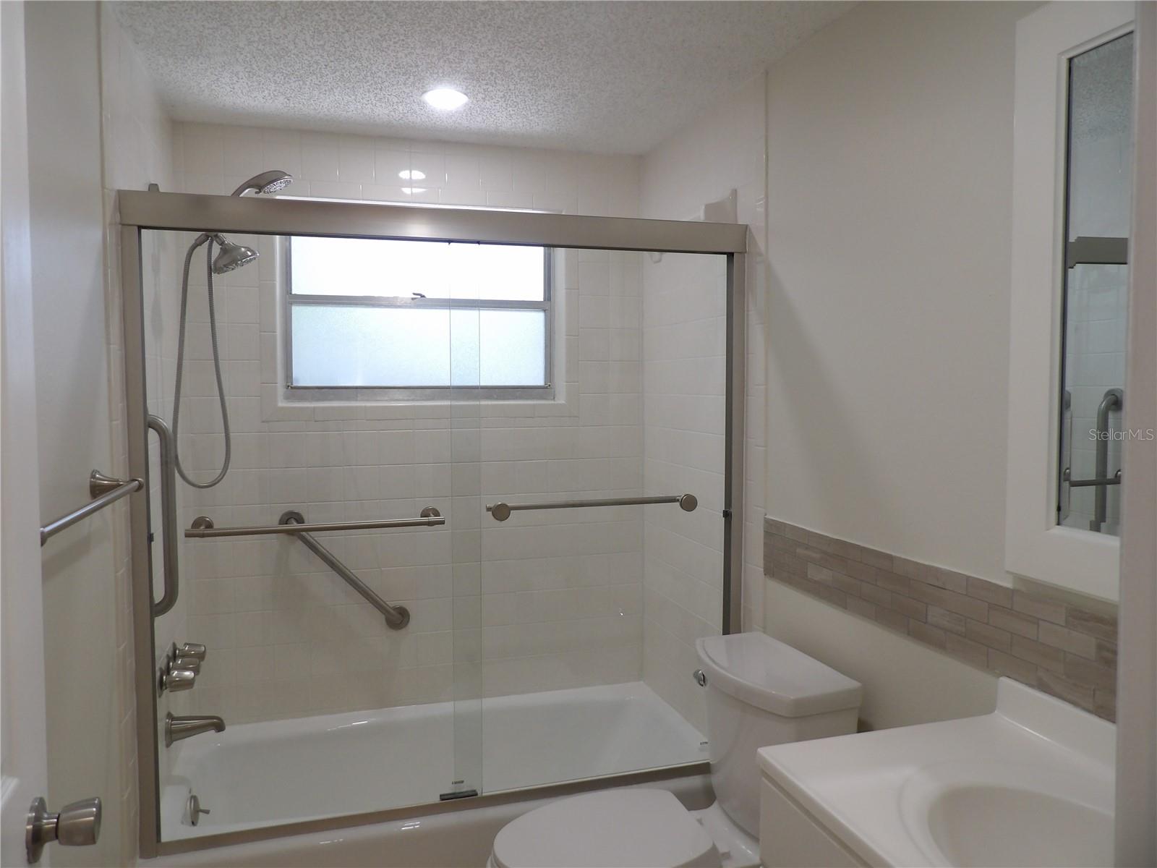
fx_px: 802
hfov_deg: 71.6
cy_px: 434
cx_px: 578
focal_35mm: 24
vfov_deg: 56.8
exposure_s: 1/33
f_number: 3.2
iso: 111
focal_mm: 4.3
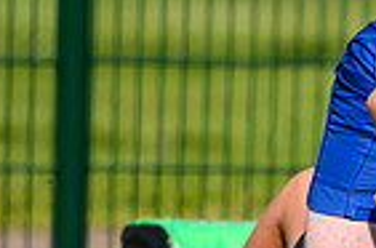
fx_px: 19872
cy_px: 204
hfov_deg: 1.1
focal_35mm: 1909
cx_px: 569
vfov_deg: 0.7
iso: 250
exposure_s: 1/6400
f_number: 3.2
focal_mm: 400
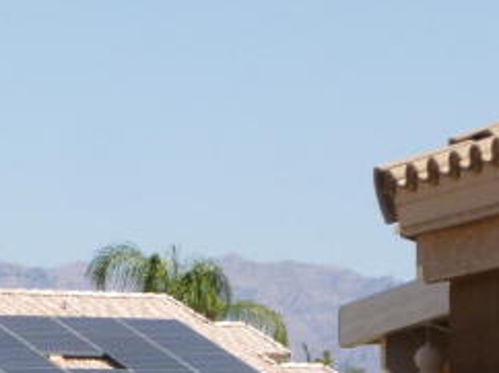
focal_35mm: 339
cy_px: 771
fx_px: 4882
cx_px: -485
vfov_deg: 4.3
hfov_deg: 5.7
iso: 100
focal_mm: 14.2
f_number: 4.5
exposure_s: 1/640
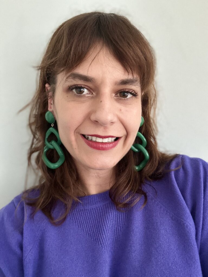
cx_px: 104
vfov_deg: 60.0
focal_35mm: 30
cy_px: 138
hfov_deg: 46.8
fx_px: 240
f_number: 1.9
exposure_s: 1/25
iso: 320
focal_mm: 2.69
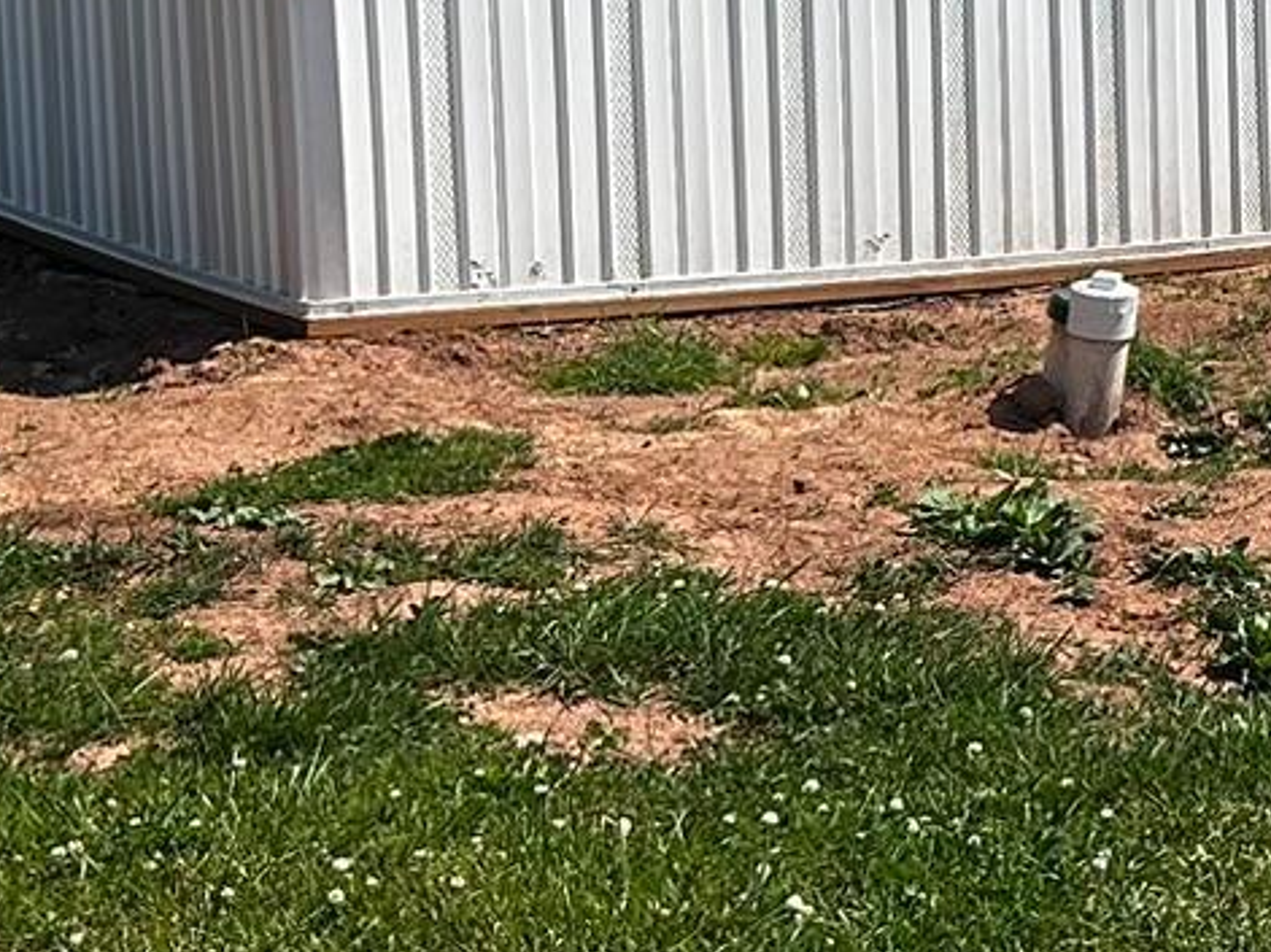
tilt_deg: -1.1
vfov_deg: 12.8
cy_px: -113
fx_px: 4148
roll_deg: +1.0
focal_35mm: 113
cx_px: 1946
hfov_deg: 15.9
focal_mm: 5.7
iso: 50
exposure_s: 1/3968
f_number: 1.5
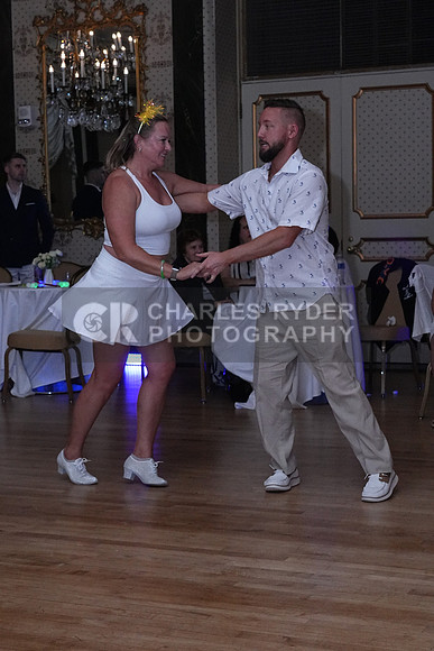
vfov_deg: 31.9
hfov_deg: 21.6
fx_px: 1138
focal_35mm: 63
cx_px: 217
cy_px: 326
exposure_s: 1/200
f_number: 7.1
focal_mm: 42
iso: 5000
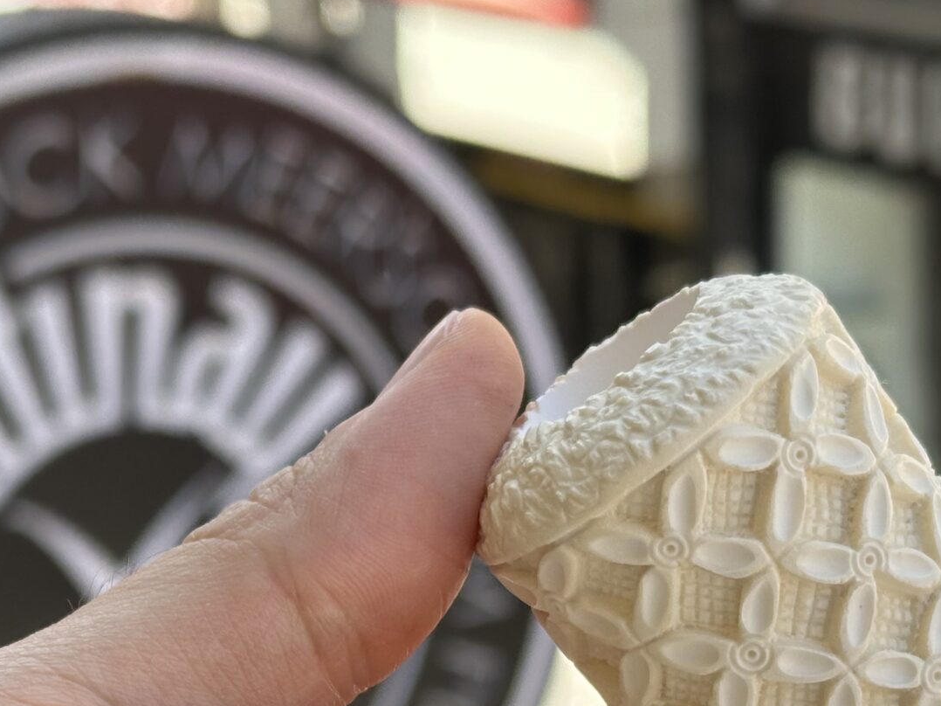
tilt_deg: -22.1
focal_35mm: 114
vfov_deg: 12.7
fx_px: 3098
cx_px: 374
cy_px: 783
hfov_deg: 17.3
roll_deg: +2.9
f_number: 1.78
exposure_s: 1/627
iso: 64
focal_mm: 6.86
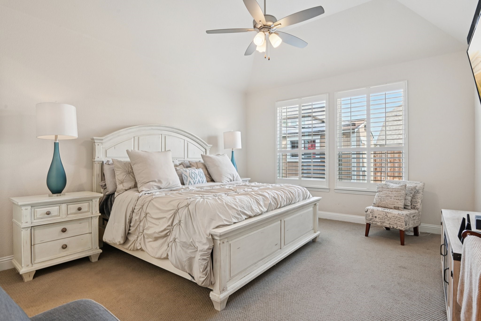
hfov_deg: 90.0
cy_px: 160
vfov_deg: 67.4
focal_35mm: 18
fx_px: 240
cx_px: 240
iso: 400
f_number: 8
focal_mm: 18
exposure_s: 1/20
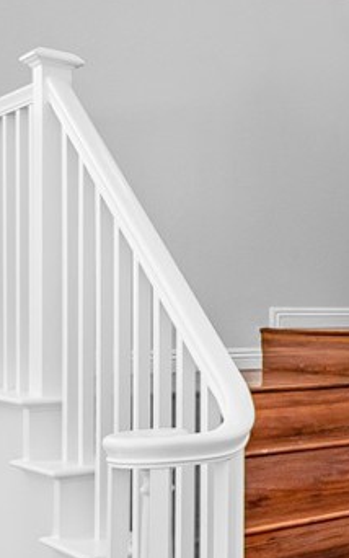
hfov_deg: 16.8
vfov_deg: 36.7
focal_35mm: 55
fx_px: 836
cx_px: 721
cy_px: 340
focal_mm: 12
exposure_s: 1/30
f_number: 8
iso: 400
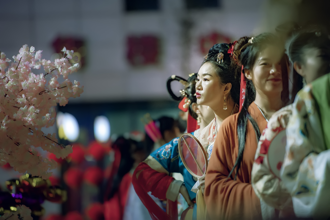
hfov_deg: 10.3
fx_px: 1832
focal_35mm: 200
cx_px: 165
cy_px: 110
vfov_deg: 6.9
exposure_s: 1/50
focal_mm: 200
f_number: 2.8
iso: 1600
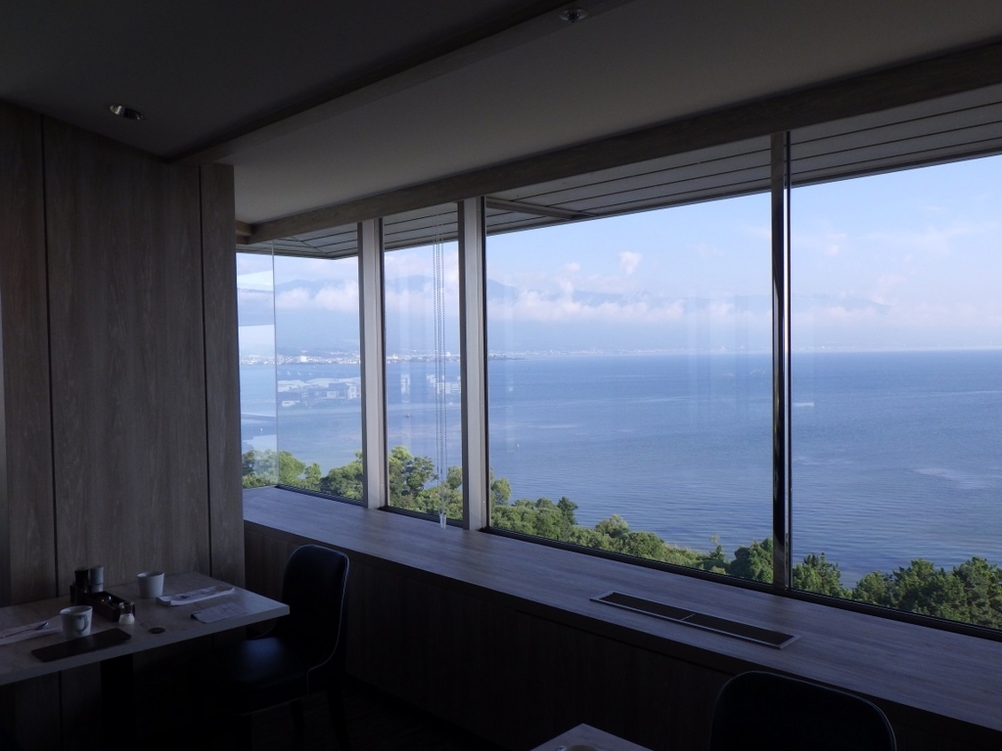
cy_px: 376
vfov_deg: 49.7
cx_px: 501
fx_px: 810
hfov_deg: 63.4
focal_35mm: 28
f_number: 4.2
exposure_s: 1/400
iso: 125
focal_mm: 5
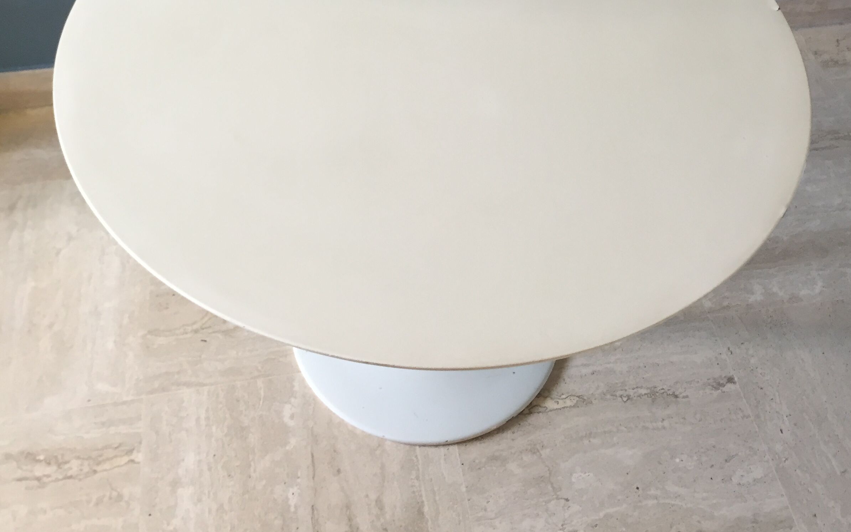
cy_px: 57
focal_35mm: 42
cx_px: 430
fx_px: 974
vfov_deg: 29.3
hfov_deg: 47.2
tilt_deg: -45.9
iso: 80
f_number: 2.2
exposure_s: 1/33
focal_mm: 4.15
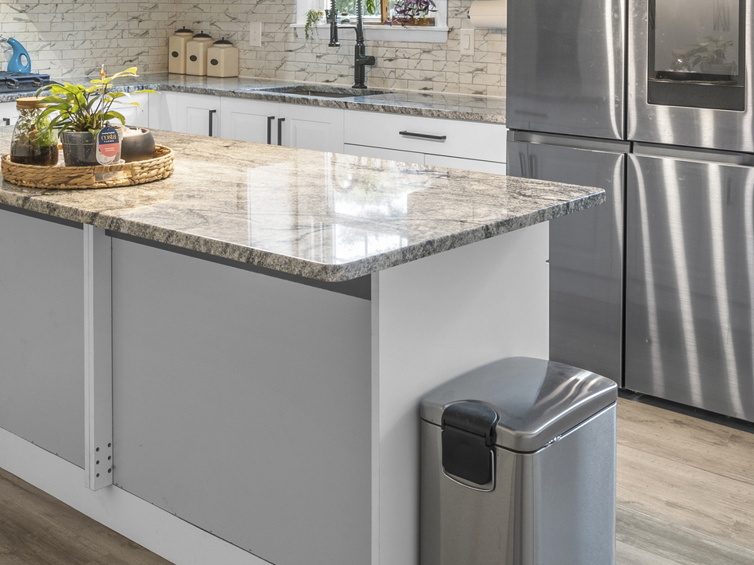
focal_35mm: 50
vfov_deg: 27.3
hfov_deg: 38.0
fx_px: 1089
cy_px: -10
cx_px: 293
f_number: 9
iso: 200
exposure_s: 1.3
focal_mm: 16
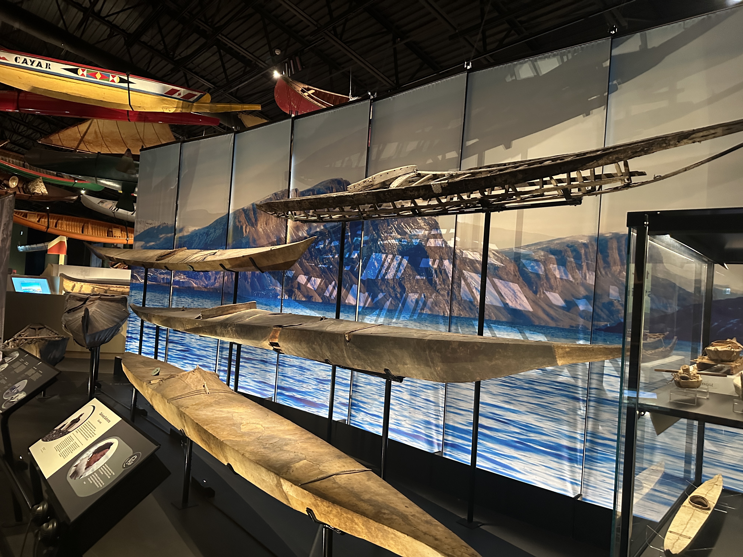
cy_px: 278
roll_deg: -4.9
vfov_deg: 56.8
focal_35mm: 24
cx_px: 372
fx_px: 515
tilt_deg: +1.0
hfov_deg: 71.6
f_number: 1.78
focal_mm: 6.86
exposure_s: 1/39
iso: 1000
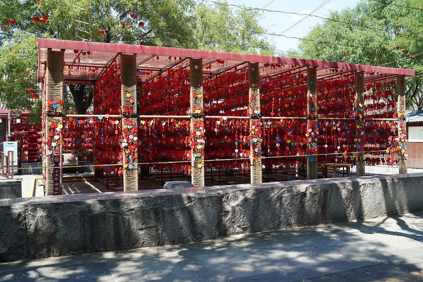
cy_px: 141
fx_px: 411
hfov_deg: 54.4
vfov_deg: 37.9
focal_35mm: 35
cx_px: 212
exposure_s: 1/60
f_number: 8
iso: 125
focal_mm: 35
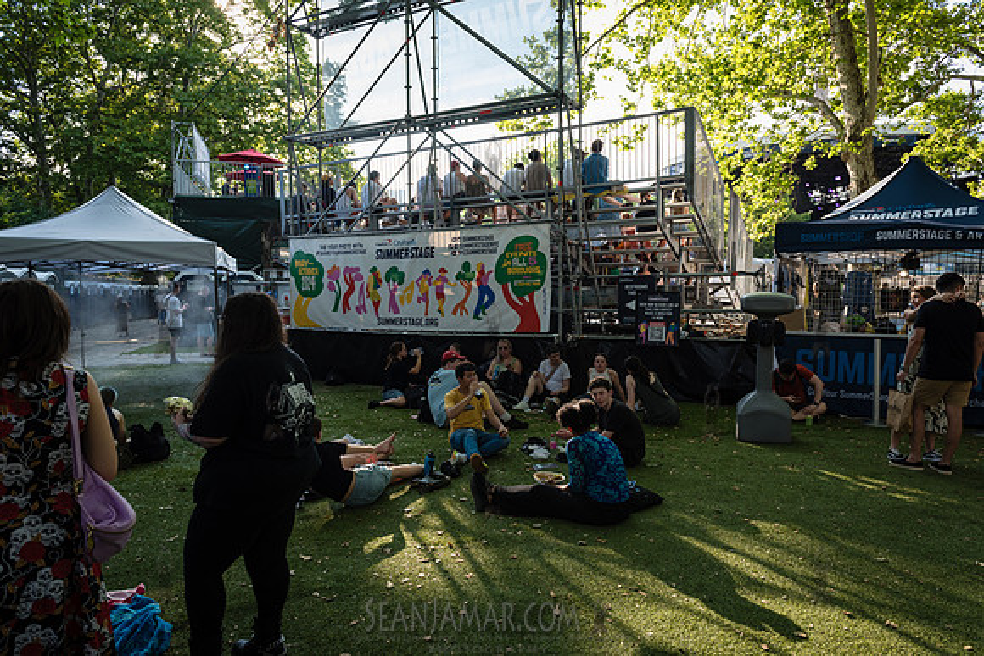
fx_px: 656
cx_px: 492
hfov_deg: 73.7
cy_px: 328
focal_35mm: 24
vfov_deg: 53.2
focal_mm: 24
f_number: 4.5
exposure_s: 1/400
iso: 400
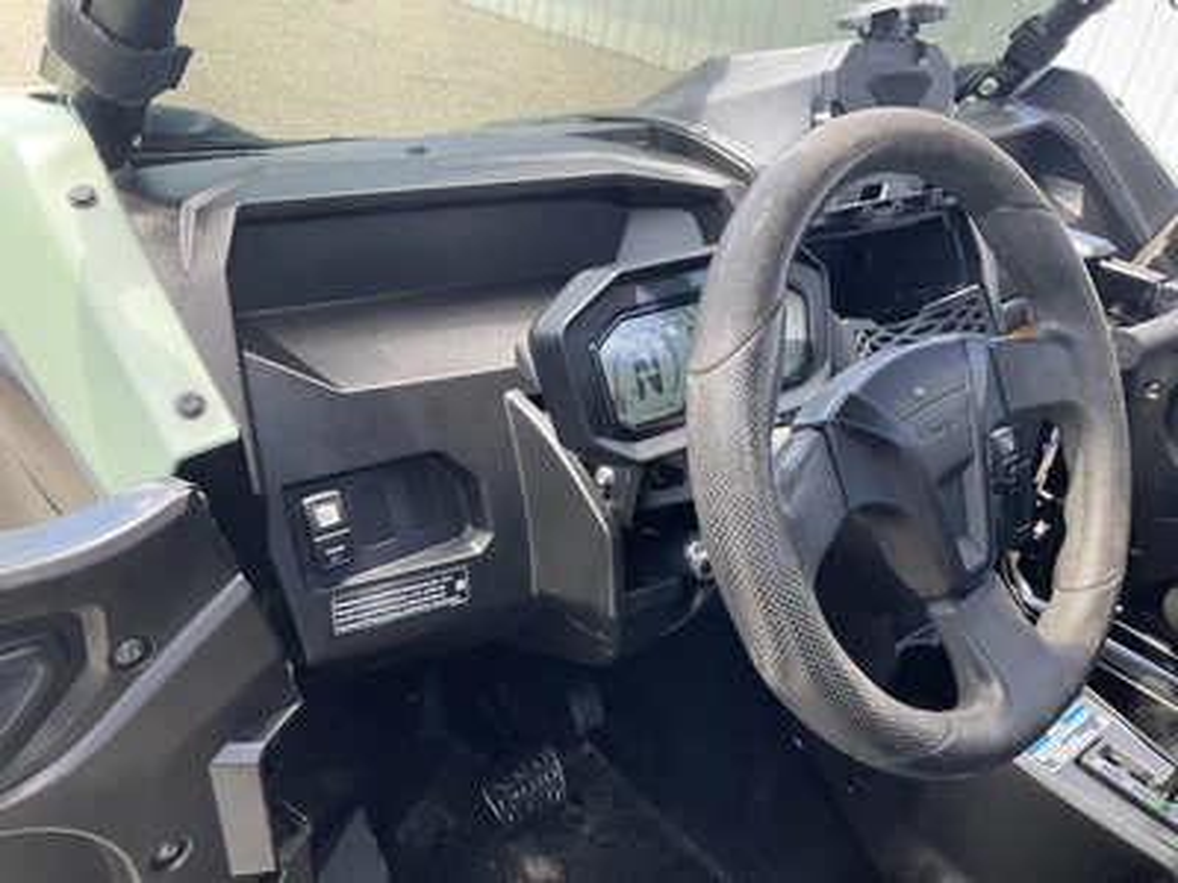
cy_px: 442
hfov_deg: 61.7
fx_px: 987
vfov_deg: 48.2
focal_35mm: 29
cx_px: 589
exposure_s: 1/122
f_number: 1.8
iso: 32
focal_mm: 3
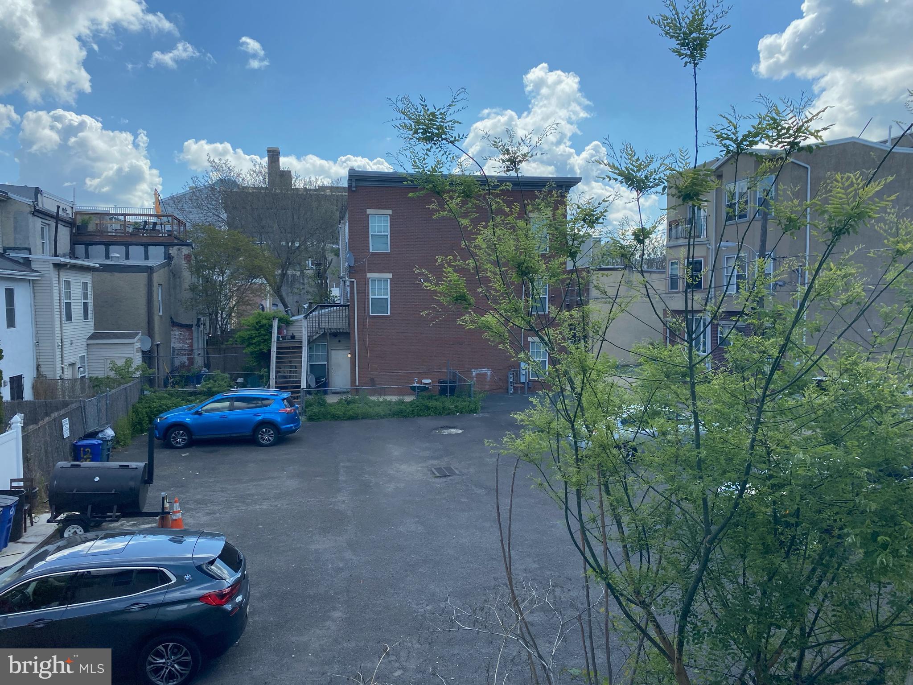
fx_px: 686
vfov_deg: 53.1
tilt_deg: -3.8
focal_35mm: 26
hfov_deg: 67.3
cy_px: 342
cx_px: 456
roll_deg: +1.4
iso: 32
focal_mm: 4.25
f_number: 1.8
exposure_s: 1/2222
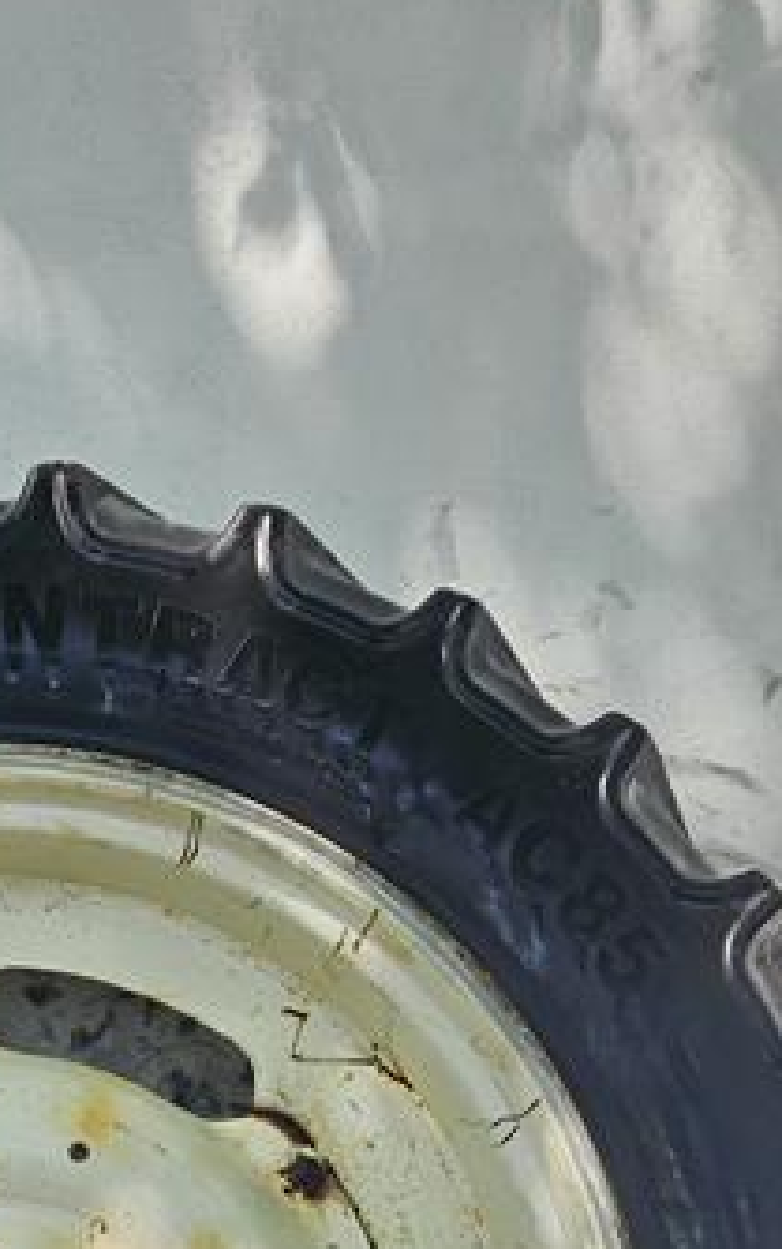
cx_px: 11
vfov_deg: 32.5
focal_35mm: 56
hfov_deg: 22.3
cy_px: 1328
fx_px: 1908
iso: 40
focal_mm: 5.4
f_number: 1.8
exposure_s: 1/423
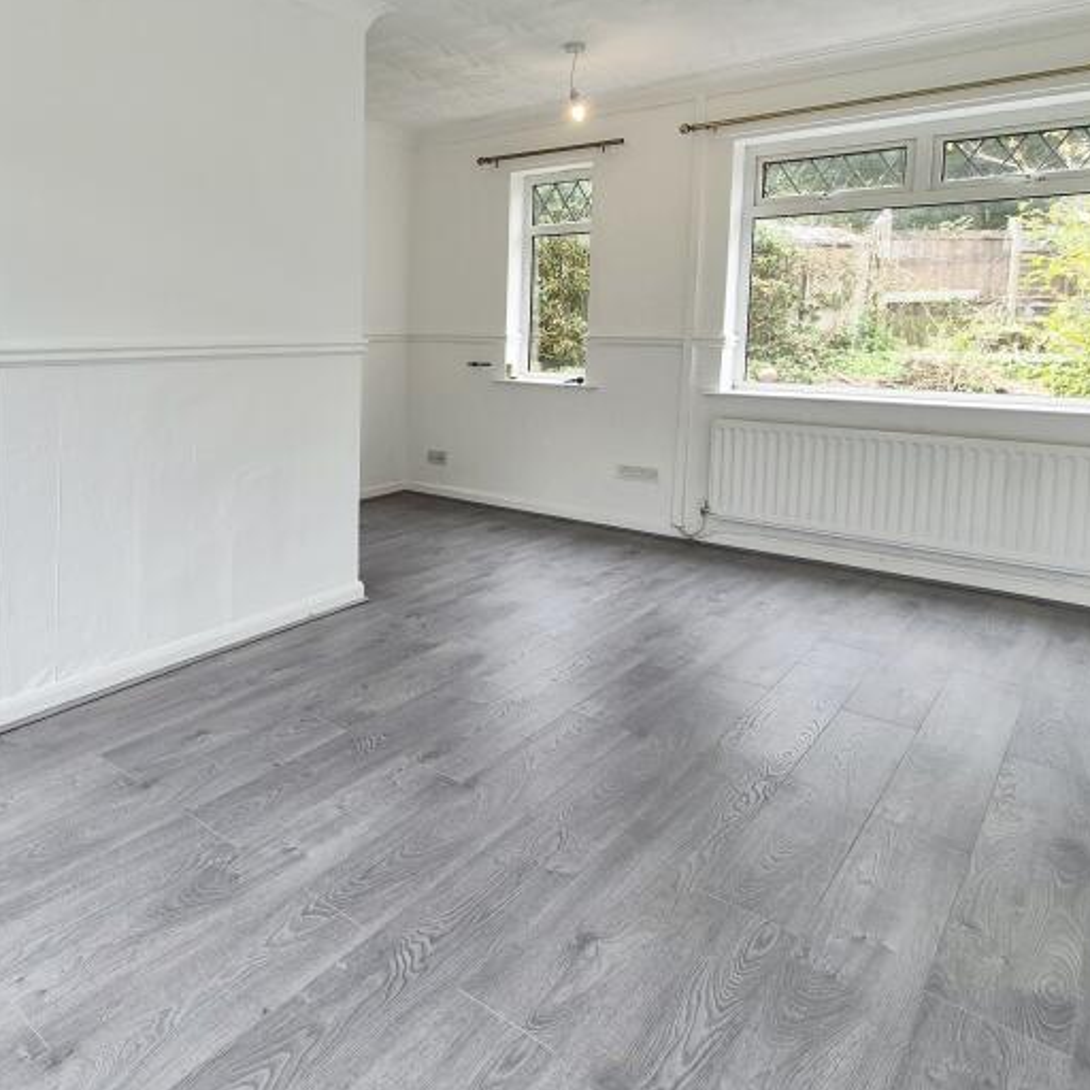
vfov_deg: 66.0
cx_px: 266
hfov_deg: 63.1
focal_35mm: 23
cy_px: 394
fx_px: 819
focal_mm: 1.74
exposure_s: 1/100
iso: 80
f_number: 2.2
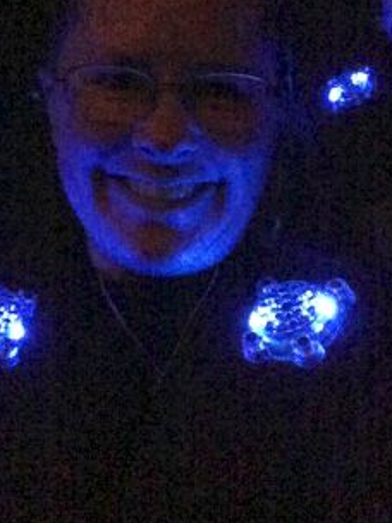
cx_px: 177
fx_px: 695
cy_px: 200
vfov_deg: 41.0
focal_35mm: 46
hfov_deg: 31.5
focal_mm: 2.18
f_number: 2.4
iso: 1000
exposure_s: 1/15
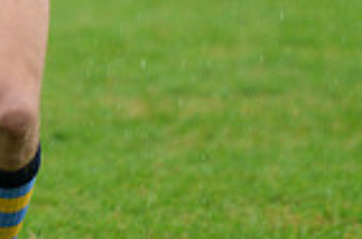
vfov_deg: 1.7
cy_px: -220
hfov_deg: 2.6
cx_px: -41
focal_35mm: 799
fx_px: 8016
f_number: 2.8
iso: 1000
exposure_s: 1/500
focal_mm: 195
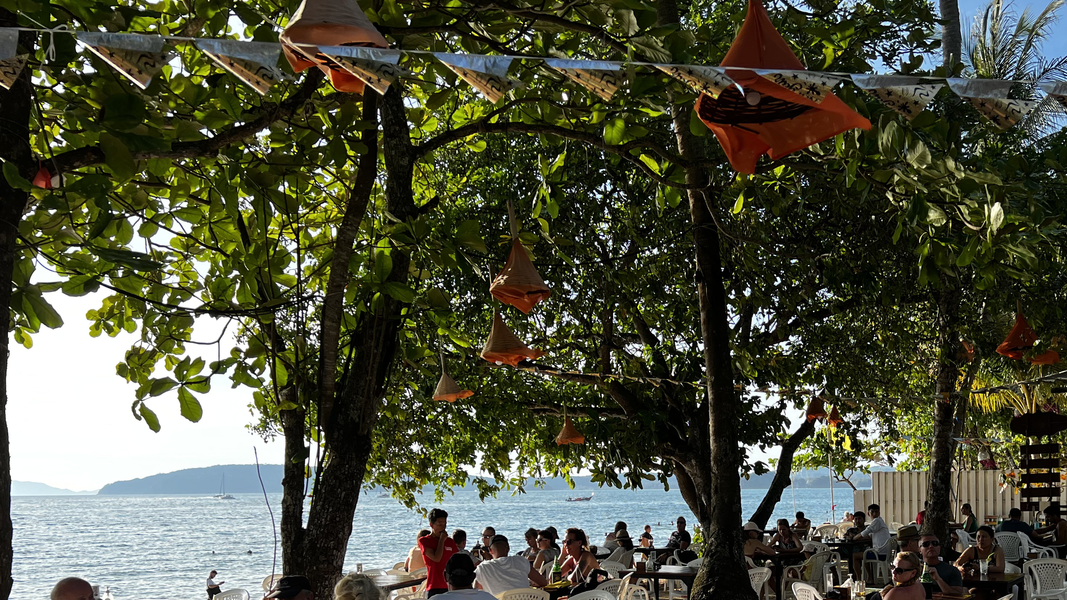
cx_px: 692
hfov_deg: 49.8
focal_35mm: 40
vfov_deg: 28.8
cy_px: 509
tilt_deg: -1.2
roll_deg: +0.5
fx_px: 1132
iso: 50
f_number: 1.5
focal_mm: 5.7
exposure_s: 1/1238
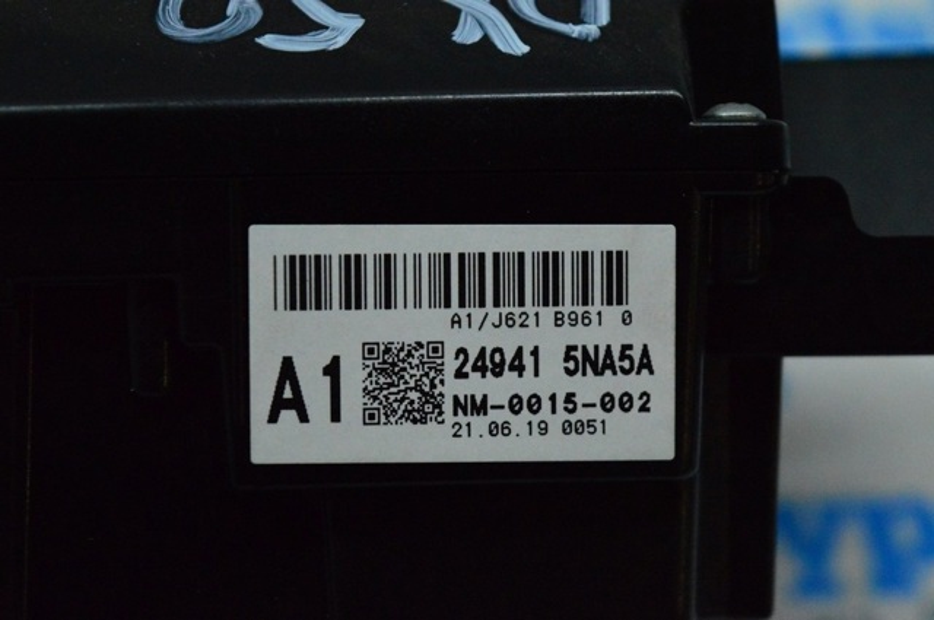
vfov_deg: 16.5
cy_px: 310
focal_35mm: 82
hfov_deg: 24.6
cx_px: 467
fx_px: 2138
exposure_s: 1/800
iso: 6400
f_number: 6.3
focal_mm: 55
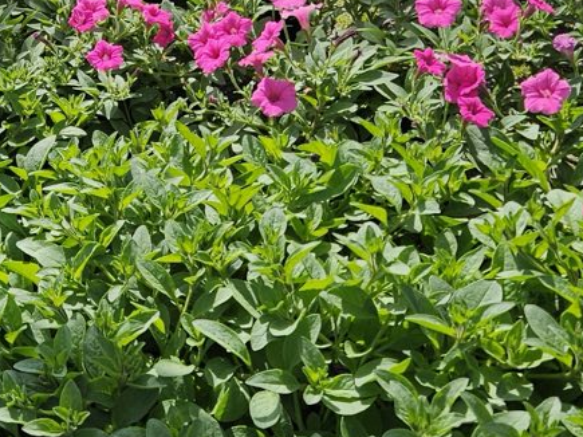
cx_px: 54
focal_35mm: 74
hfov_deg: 25.5
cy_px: 17
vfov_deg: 19.4
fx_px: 1246
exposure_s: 1/1505
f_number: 1.8
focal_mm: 5.4
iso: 25
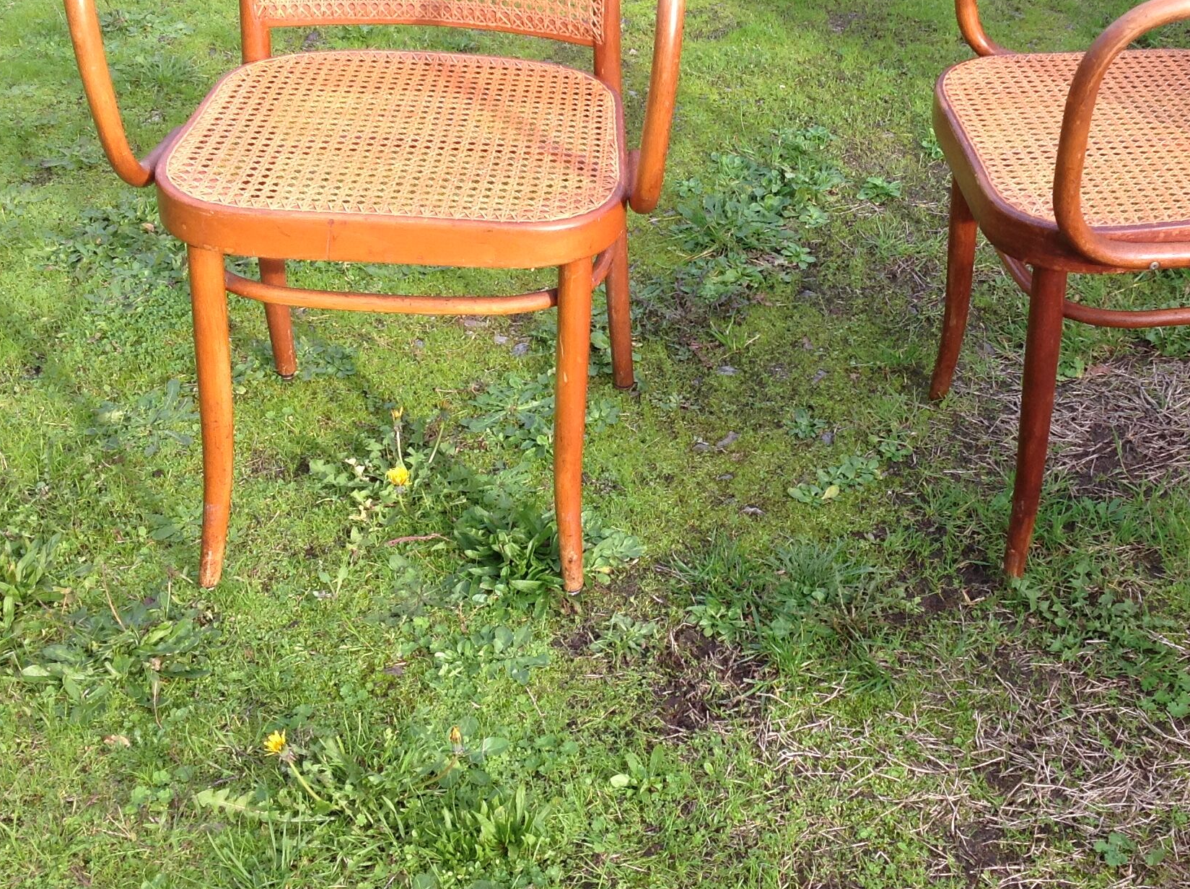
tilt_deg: -29.3
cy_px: 334
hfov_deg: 34.7
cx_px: 787
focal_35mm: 55
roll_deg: +1.3
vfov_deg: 26.4
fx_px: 1888
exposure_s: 1/267
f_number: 2.4
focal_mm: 4.28
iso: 50
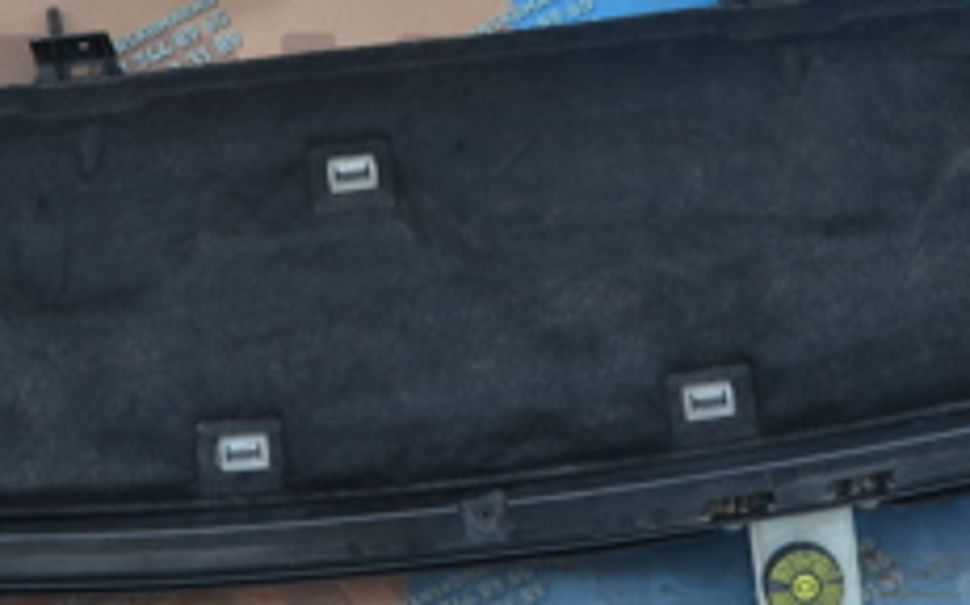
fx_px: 2573
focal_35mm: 97
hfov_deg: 21.3
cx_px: 424
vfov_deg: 13.3
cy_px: 92
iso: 100
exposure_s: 1/160
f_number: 6.3
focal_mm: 23
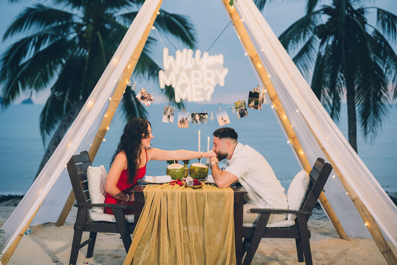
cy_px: 132
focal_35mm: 52
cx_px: 198
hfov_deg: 38.3
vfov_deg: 26.1
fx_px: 571
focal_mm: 50
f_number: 2.5
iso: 2000
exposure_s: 1/250
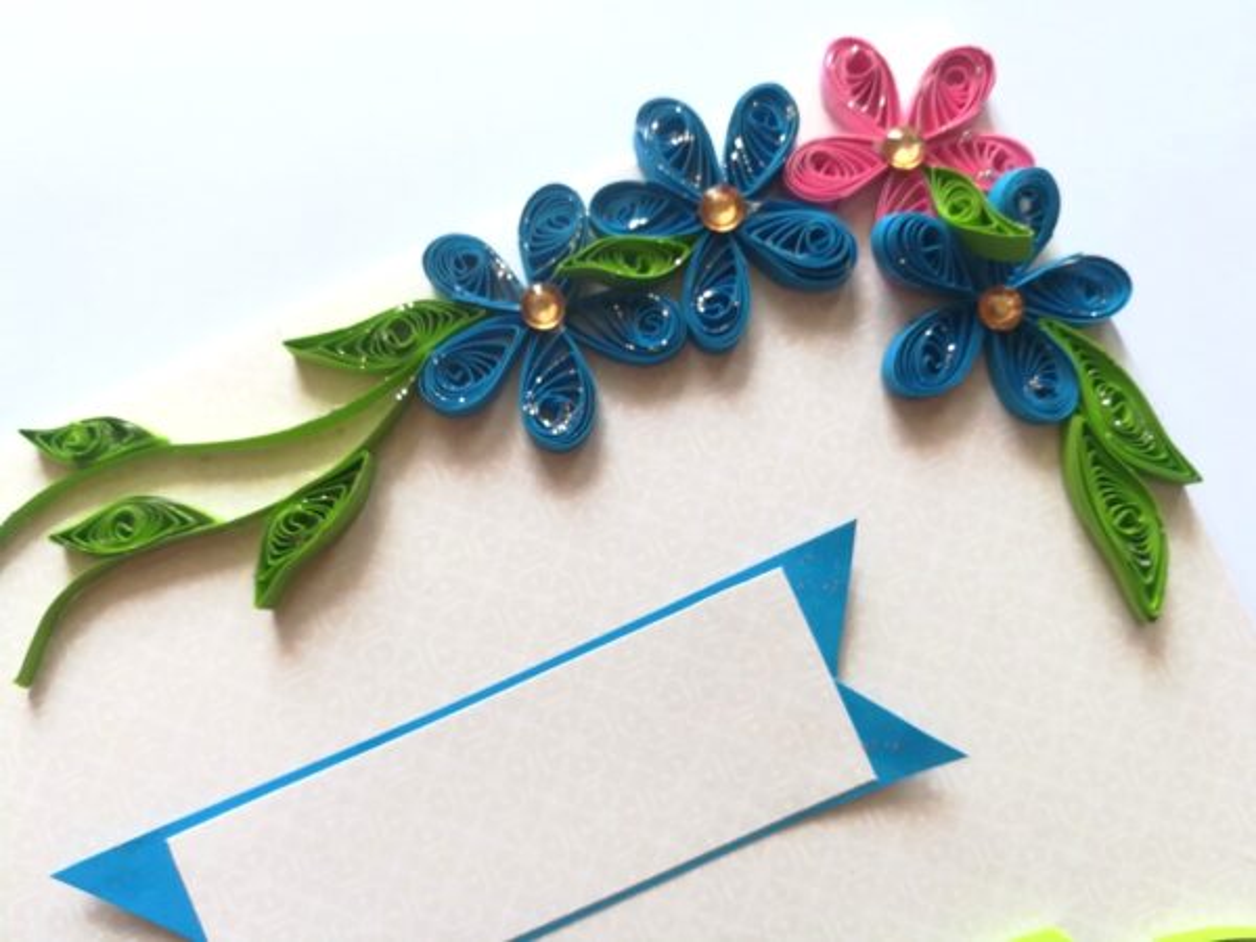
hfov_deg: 67.3
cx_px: 628
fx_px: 943
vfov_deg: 53.1
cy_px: 471
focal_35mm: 26
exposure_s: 1/100
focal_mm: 3.83
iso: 50
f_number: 2.2
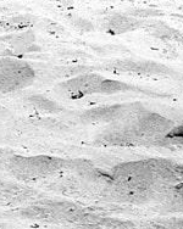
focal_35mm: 216
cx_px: 570
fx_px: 1465
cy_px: -300
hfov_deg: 6.5
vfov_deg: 8.3
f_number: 1.7
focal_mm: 4.2
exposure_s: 1/2528
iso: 40
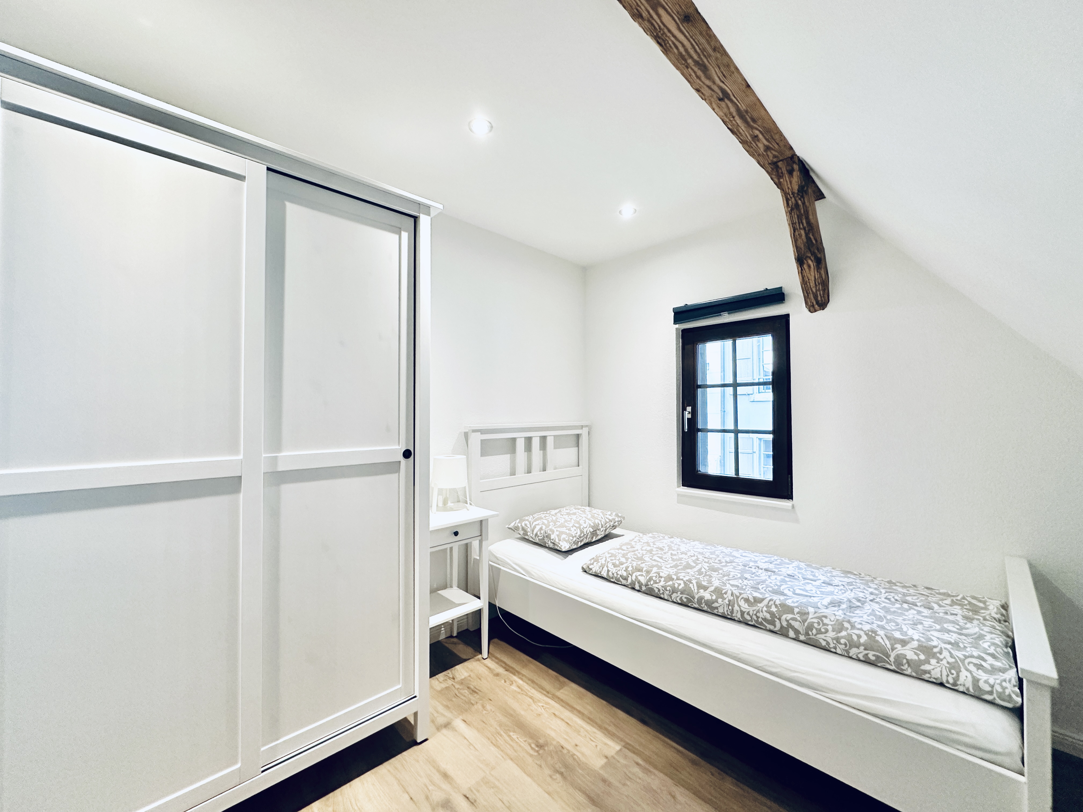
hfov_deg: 102.1
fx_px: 438
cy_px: 406
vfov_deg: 85.7
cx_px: 542
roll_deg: -0.1
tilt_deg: +0.9
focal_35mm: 14
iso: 250
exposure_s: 1/100
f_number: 2.2
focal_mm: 2.22
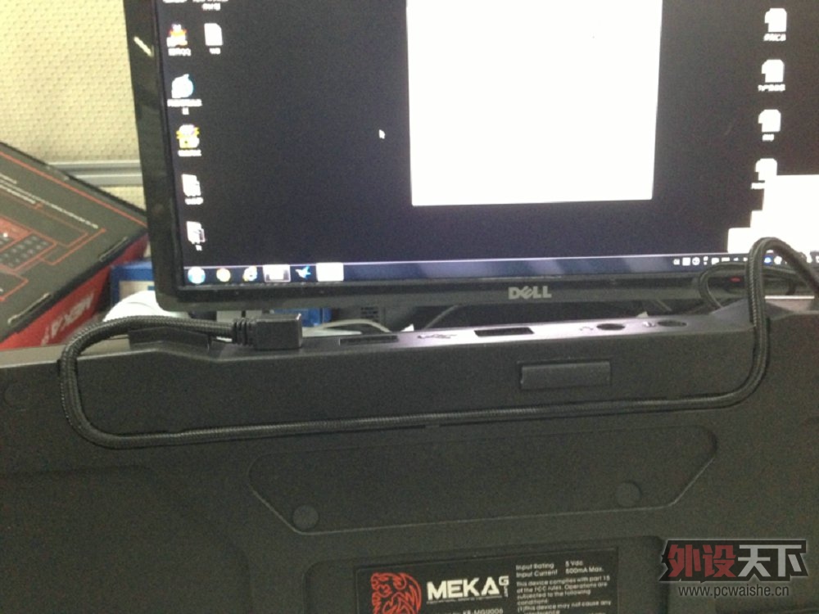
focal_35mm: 33
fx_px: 781
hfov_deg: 55.4
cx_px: 410
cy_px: 307
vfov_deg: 42.9
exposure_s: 1/15
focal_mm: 4.13
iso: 400
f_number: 2.4
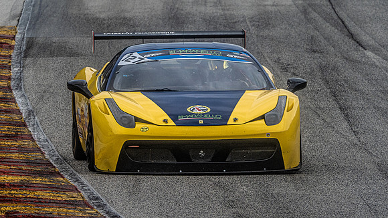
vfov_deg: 1.3
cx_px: 194
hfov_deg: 2.4
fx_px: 9425
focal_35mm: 916
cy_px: 89
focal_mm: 420
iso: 400
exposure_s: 1/400
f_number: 10
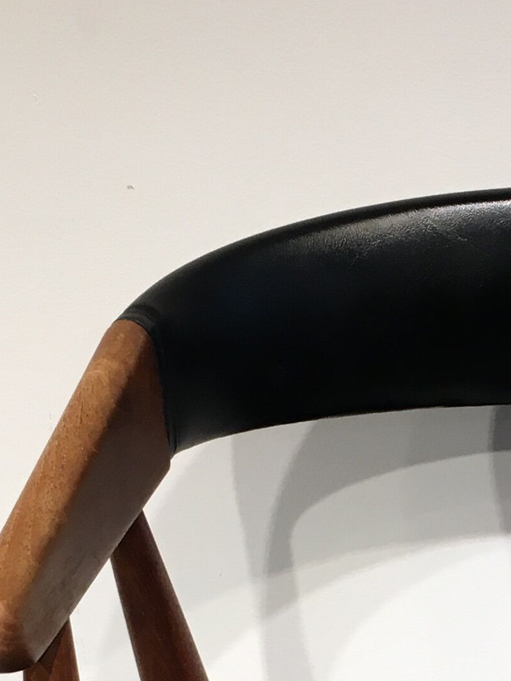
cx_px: 576
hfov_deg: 13.3
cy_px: 860
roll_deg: -0.9
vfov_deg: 17.1
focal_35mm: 109
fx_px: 2145
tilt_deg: -31.5
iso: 25
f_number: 2.2
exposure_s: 1/33
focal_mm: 4.15
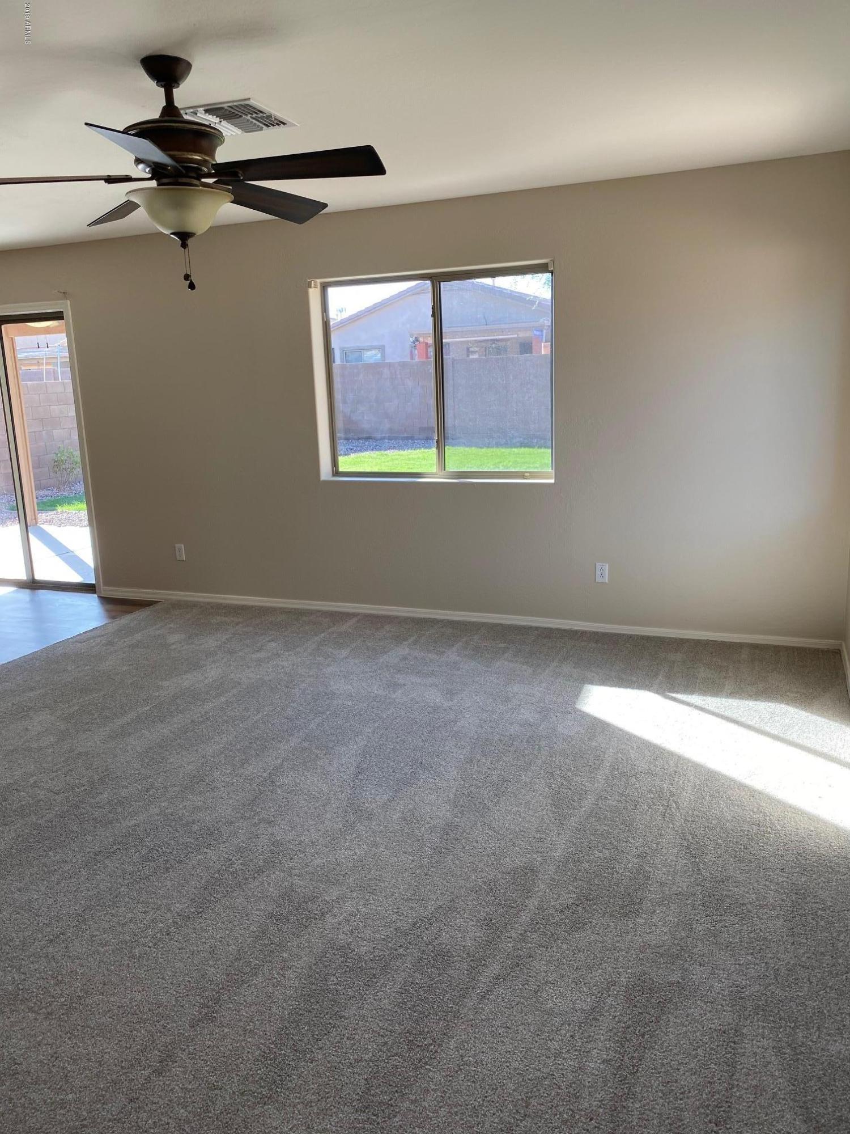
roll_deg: +1.7
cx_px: 425
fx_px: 851
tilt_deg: -10.6
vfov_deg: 67.3
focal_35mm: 26
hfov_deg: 53.1
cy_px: 567
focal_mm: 4.25
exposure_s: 1/122
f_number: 1.8
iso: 32
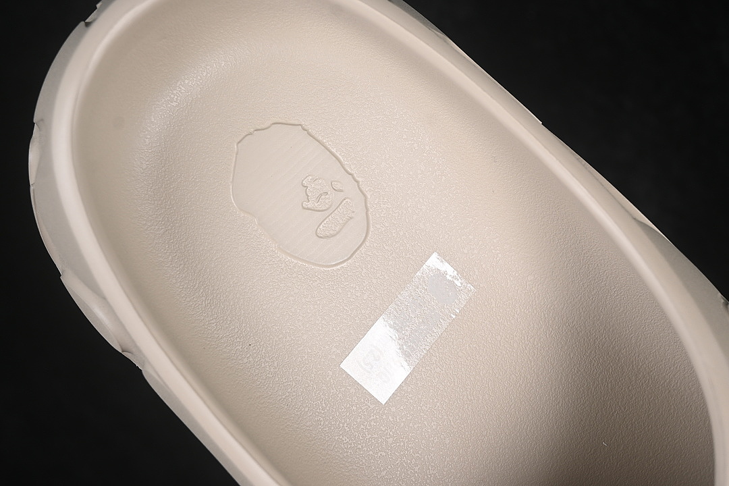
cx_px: 364
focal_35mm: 75
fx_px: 1519
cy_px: 243
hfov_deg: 27.0
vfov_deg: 18.2
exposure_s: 1/80
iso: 160
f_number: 7.1
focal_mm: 50
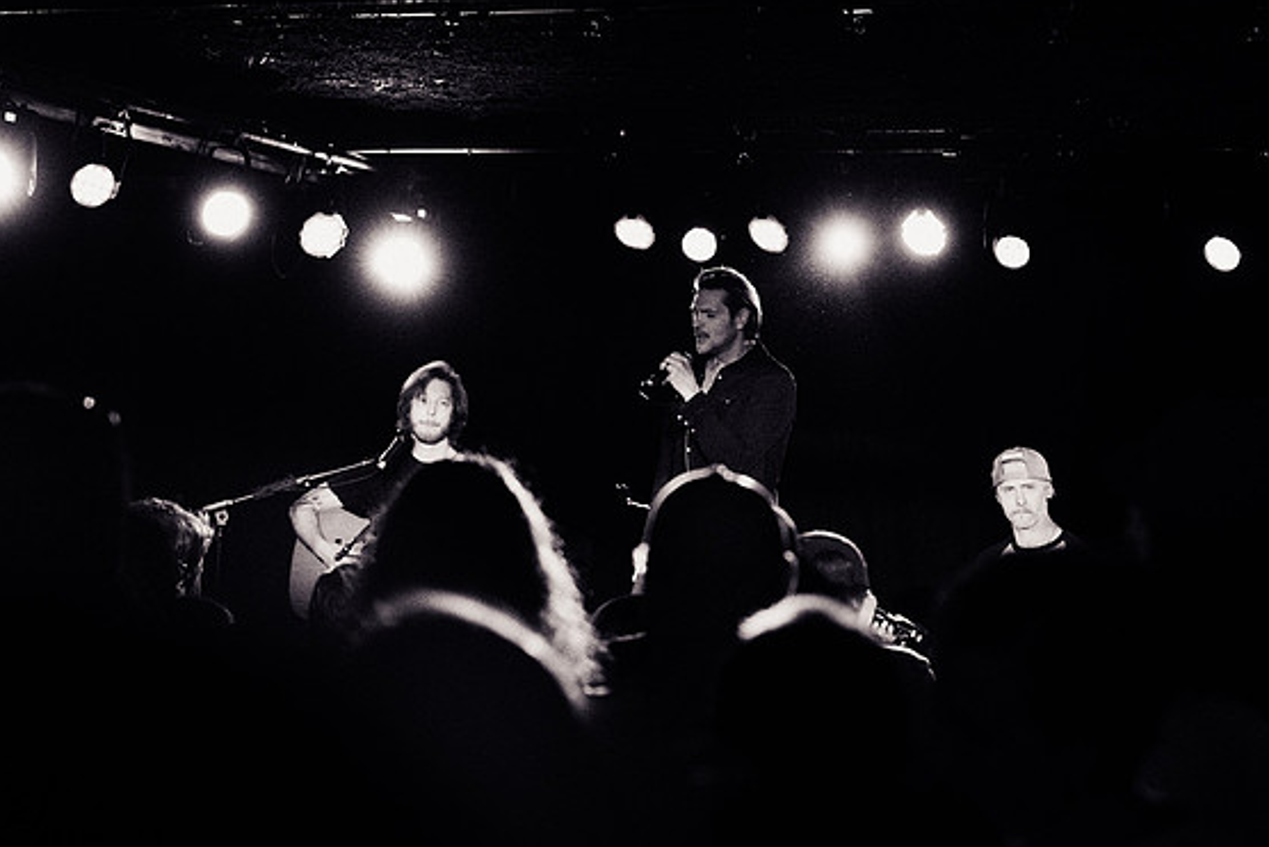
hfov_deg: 24.2
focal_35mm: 84
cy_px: 374
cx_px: 665
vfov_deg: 16.3
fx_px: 2962
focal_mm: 70
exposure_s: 1/400
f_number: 3.5
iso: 3200
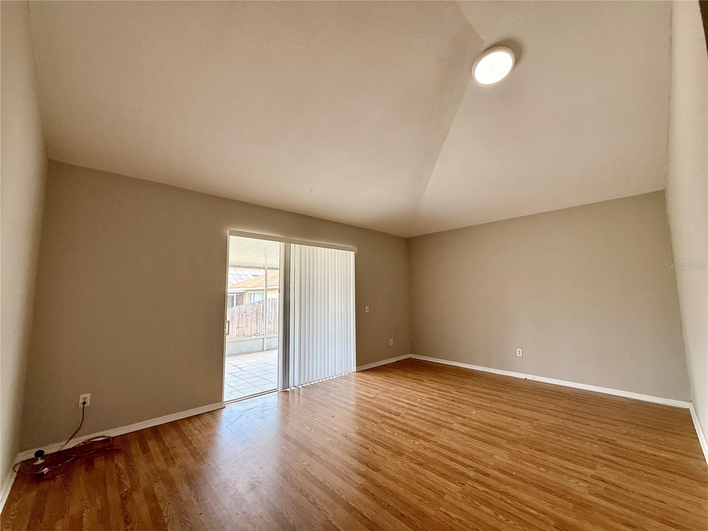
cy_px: 266
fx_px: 286
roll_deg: +0.7
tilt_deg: +6.6
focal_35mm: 14
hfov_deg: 102.1
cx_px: 354
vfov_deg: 85.7
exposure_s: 1/120
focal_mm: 2.22
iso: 100
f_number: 2.2
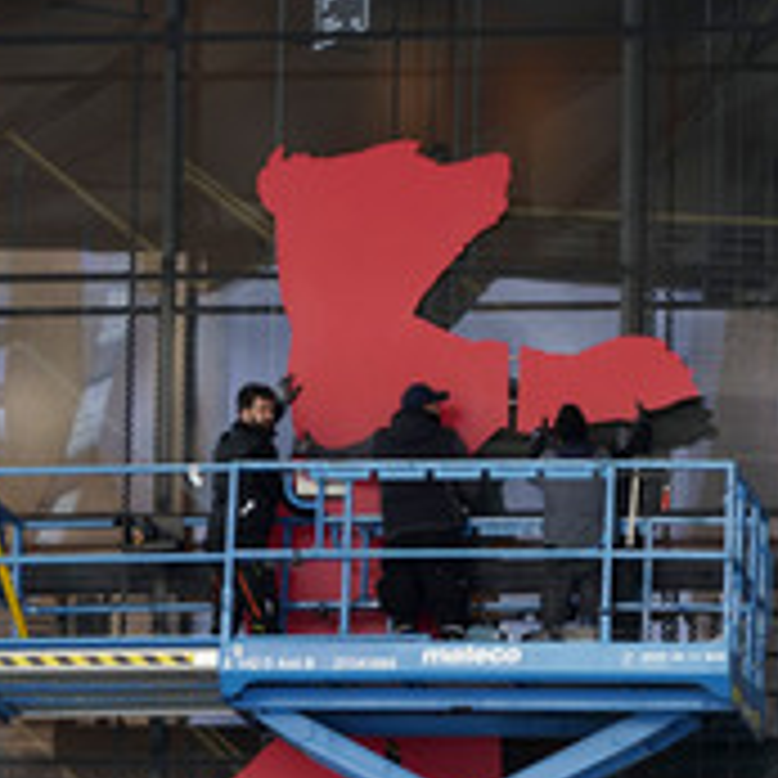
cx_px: 407
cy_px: 580
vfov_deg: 7.2
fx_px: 6154
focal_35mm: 242
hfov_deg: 7.2
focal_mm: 109
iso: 640
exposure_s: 1/80
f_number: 5.6
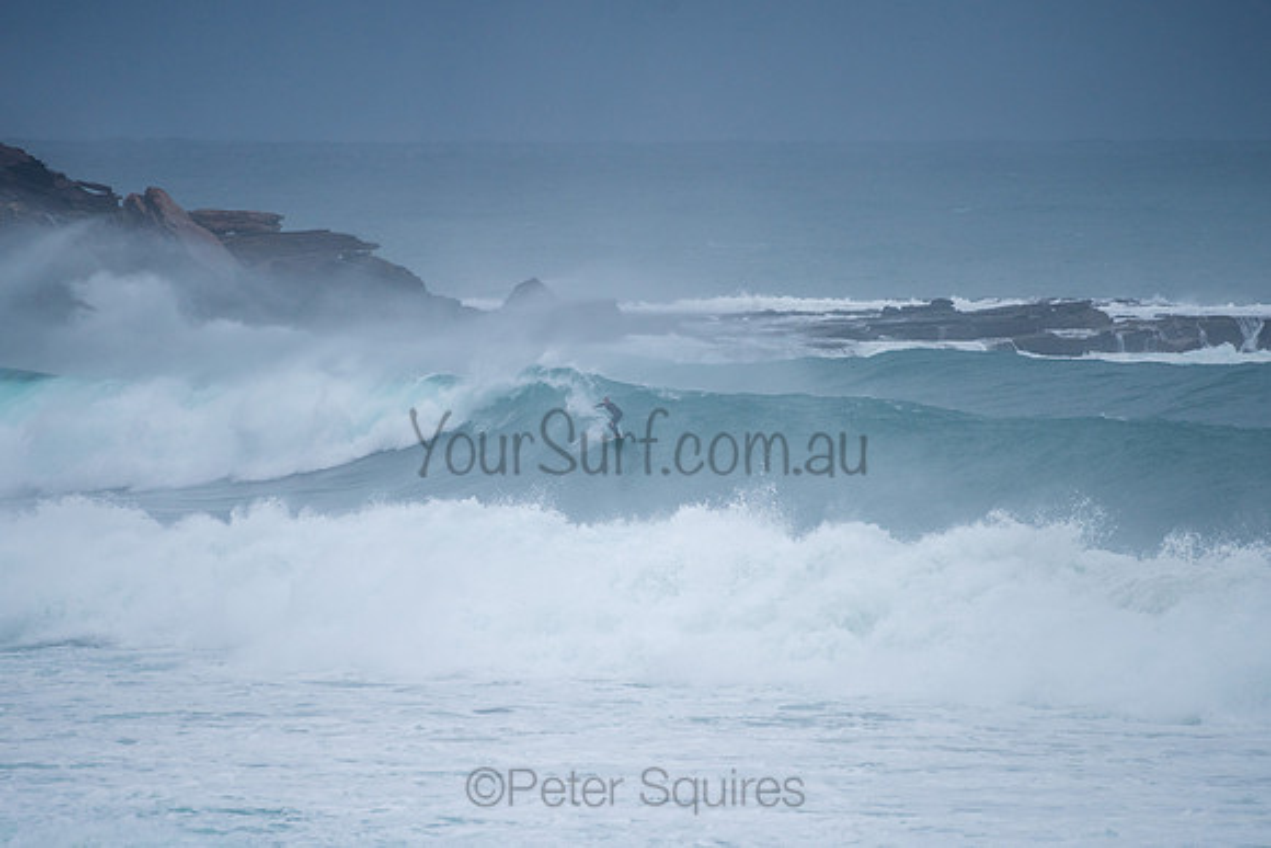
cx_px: 609
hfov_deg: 3.4
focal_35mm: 613
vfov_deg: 2.2
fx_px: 21654
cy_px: 392
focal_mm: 500
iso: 220
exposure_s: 1/1250
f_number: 5.6
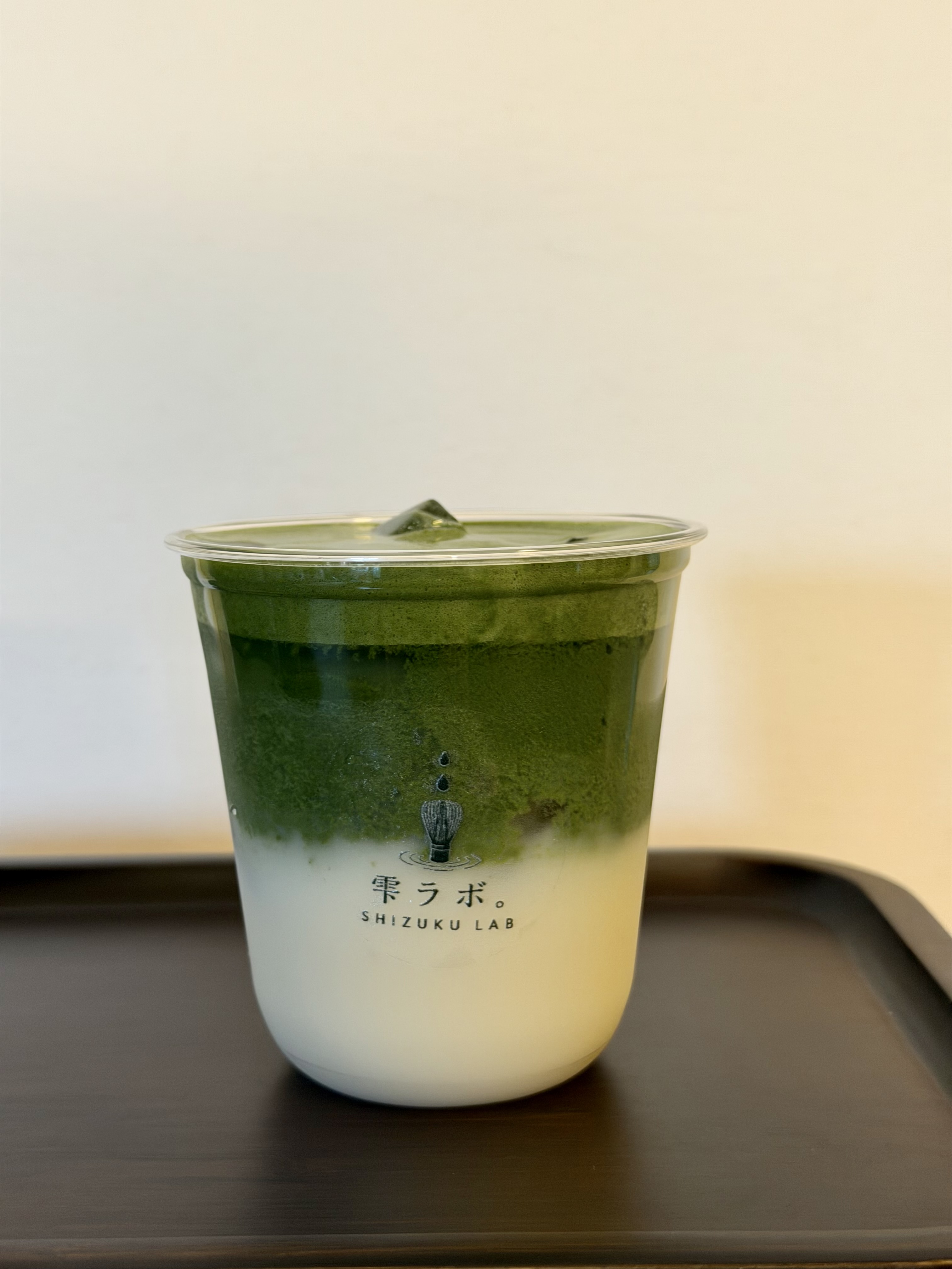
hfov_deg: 30.3
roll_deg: +0.2
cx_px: 476
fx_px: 1760
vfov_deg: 39.7
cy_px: 634
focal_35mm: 48
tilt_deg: -7.3
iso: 200
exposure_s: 1/50
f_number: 1.78
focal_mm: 6.76
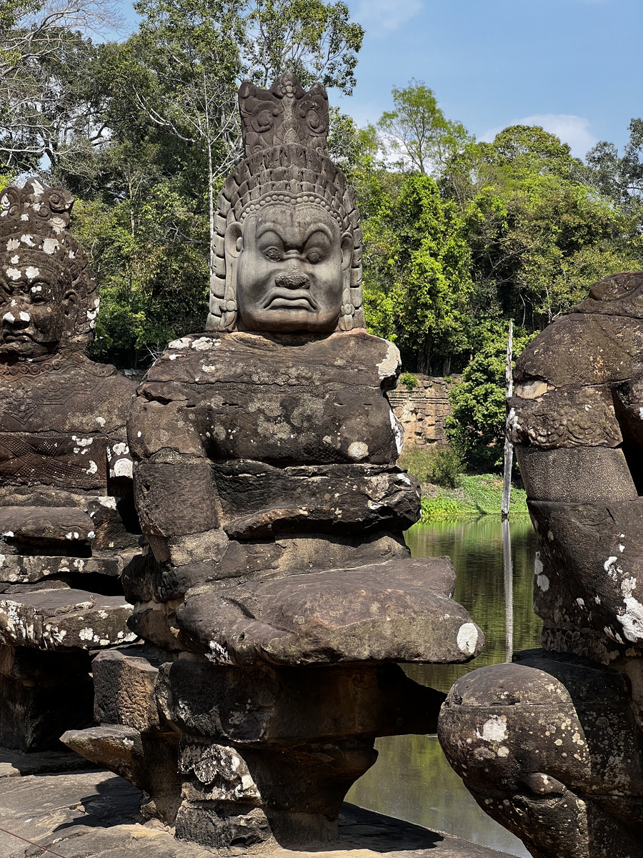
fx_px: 1907
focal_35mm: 77
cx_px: 322
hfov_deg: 19.1
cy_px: 429
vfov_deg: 25.3
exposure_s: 1/274
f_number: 2.8
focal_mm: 9
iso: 32
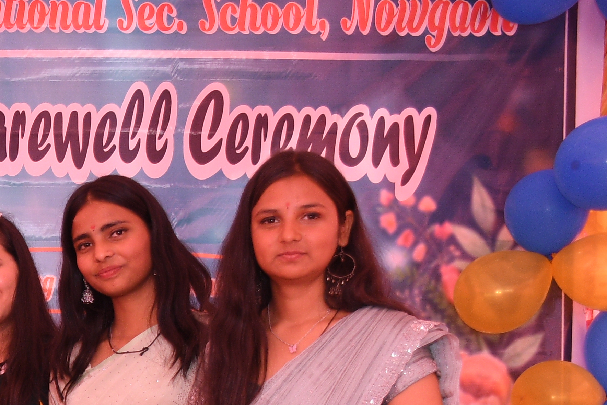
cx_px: -342
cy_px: 566
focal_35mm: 107
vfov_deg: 12.3
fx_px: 1804
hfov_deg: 17.0
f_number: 4
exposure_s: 1/160
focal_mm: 23
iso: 500
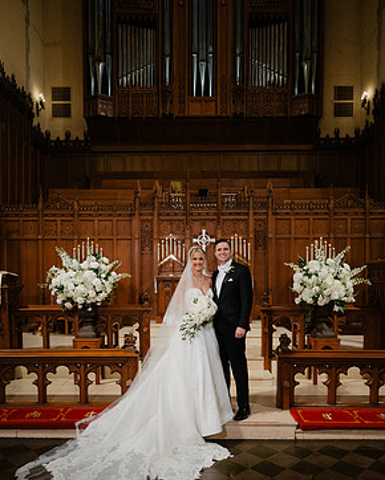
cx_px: 195
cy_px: 286
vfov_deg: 61.7
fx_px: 398
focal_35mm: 28
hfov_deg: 51.6
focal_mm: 24
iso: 2000
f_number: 2.8
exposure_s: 1/160
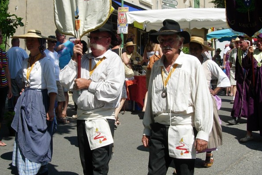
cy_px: 87
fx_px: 386
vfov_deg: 25.5
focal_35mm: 53
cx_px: 116
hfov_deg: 37.5
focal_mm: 7.8
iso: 64
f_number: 4.8
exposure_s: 1/664
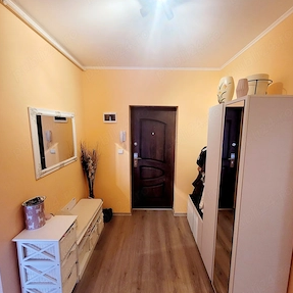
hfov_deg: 87.4
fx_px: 153
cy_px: 149
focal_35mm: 16
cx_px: 152
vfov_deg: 87.4
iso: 200
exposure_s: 1/50
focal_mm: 1.74
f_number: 2.2
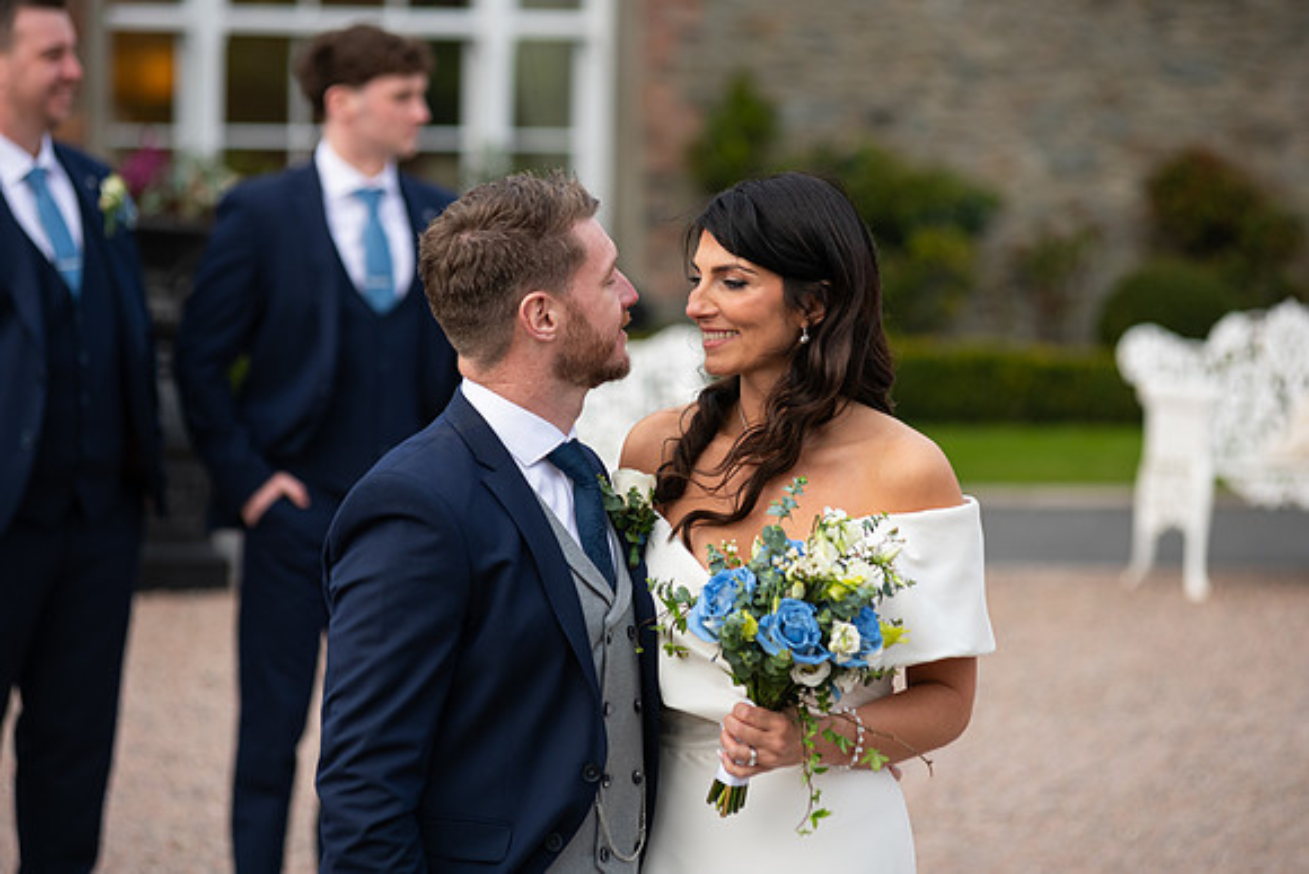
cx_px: 654
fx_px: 6183
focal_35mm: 170
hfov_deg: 12.1
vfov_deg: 8.1
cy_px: 437
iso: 160
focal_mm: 170
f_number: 3.5
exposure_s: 1/250
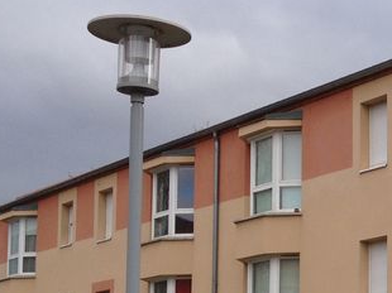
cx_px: 539
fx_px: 1279
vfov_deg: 13.0
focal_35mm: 113
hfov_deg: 16.3
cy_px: 279
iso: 50
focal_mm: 4.28
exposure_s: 1/575
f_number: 2.4
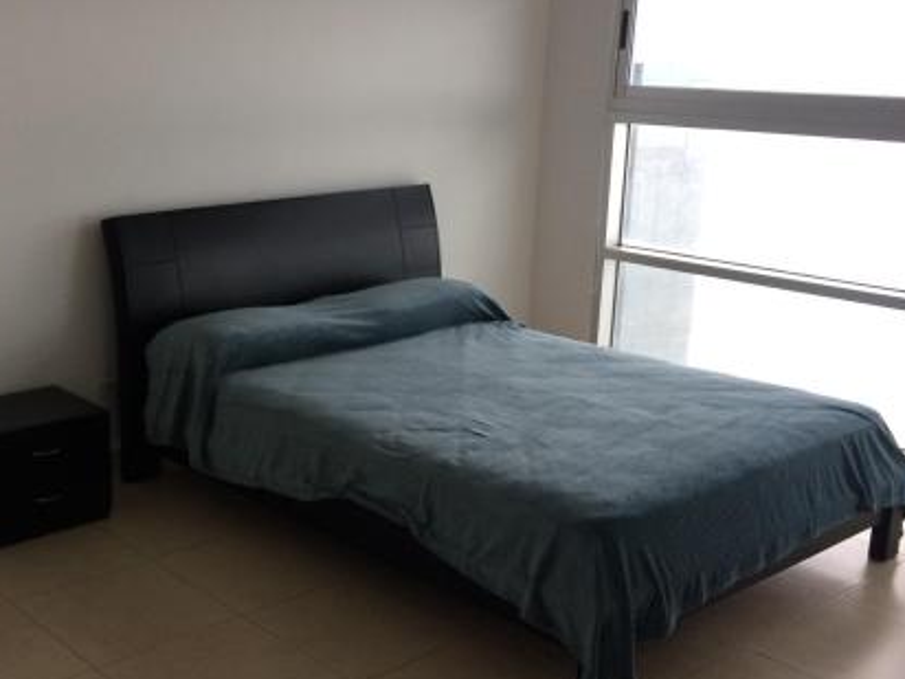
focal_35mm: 45
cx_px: 261
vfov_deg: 32.2
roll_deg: -0.6
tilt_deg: -18.4
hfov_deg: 41.2
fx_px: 1176
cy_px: 378
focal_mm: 4.15
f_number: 2.2
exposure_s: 1/30
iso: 50
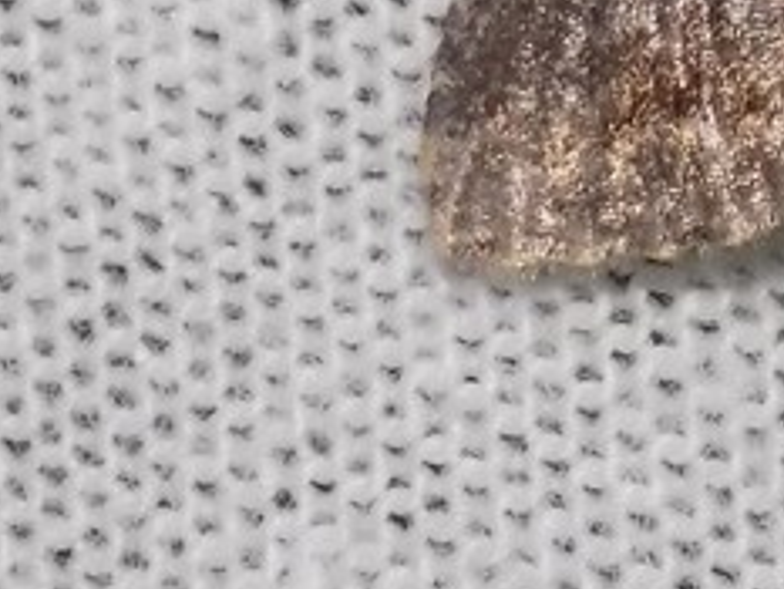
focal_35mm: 432
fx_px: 9789
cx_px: 951
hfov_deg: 4.6
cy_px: -370
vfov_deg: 3.4
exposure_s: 1/30
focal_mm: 20.9
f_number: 4.8
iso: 200
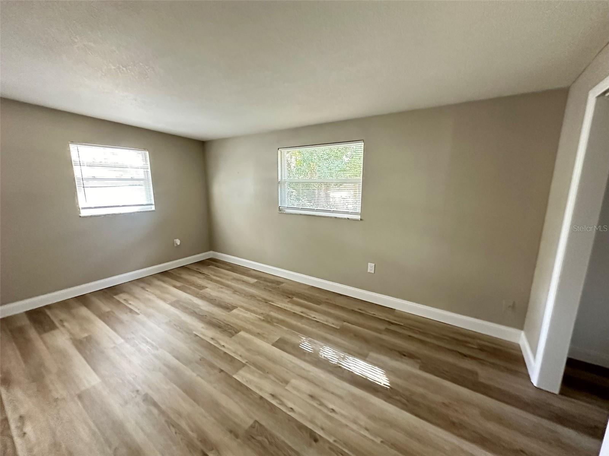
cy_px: 228
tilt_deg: -9.7
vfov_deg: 85.7
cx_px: 304
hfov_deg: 102.1
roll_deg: -0.7
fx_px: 246
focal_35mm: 14
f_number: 2.2
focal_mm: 2.22
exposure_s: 1/60
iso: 1000
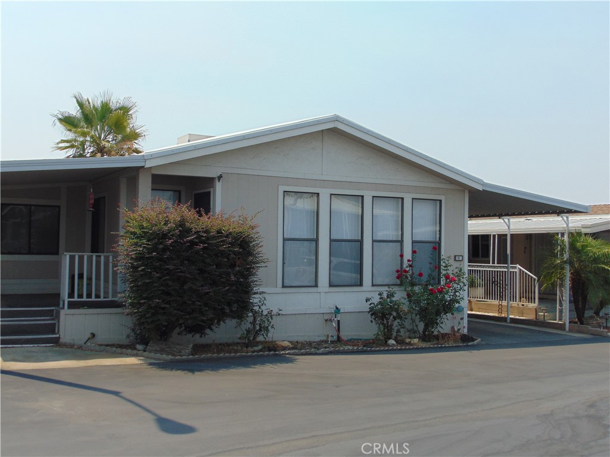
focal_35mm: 39
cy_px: 228
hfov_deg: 47.9
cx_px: 305
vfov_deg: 36.8
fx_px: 687
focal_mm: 6.9
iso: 80
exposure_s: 1/200
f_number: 8.5
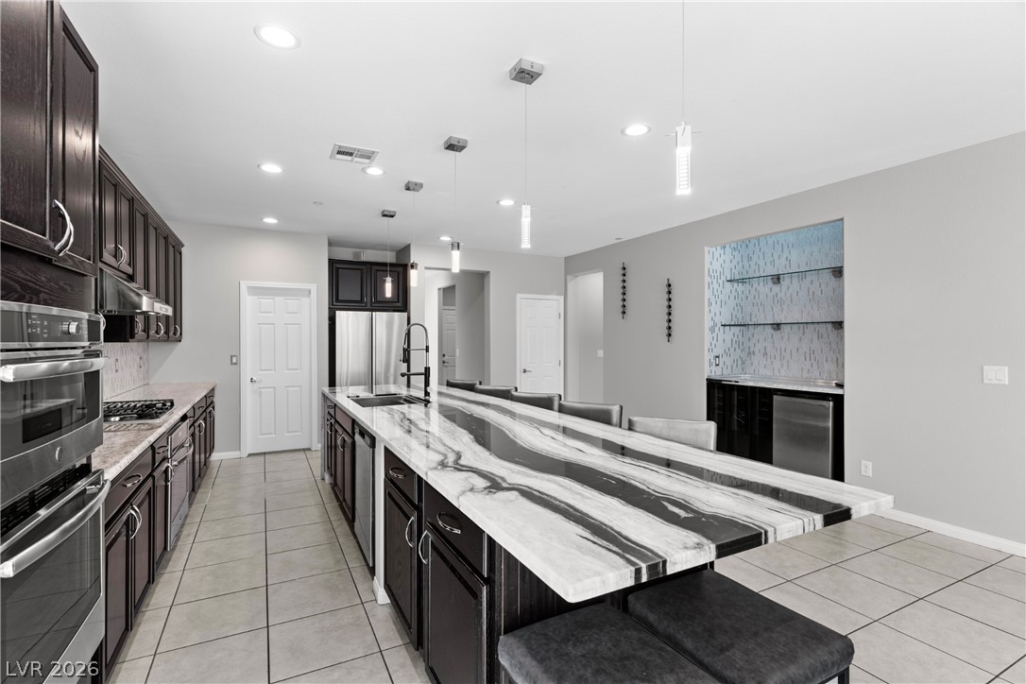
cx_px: 513
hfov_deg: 93.3
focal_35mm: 17
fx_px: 484
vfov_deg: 70.4
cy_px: 342
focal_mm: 17
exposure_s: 1/6
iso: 400
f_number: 8
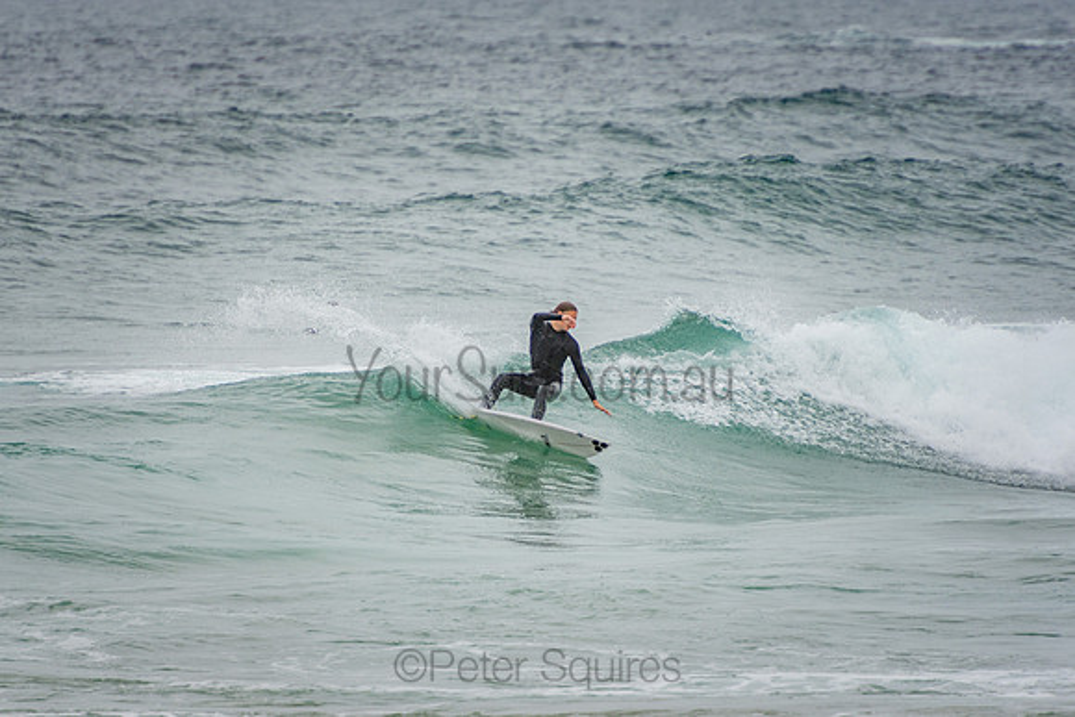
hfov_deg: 3.4
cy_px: 358
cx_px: 538
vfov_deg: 2.3
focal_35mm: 601
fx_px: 17939
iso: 280
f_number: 5.6
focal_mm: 390
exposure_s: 1/1600
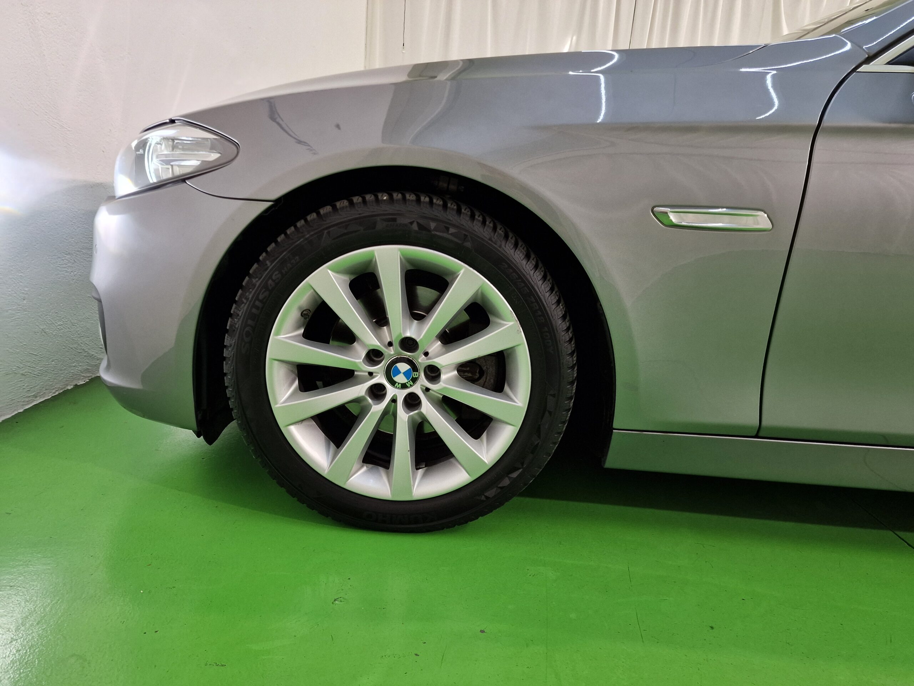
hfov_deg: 73.9
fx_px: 607
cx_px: 457
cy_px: 343
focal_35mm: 23
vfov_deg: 58.9
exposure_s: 1/100
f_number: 1.8
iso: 160
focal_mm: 6.4
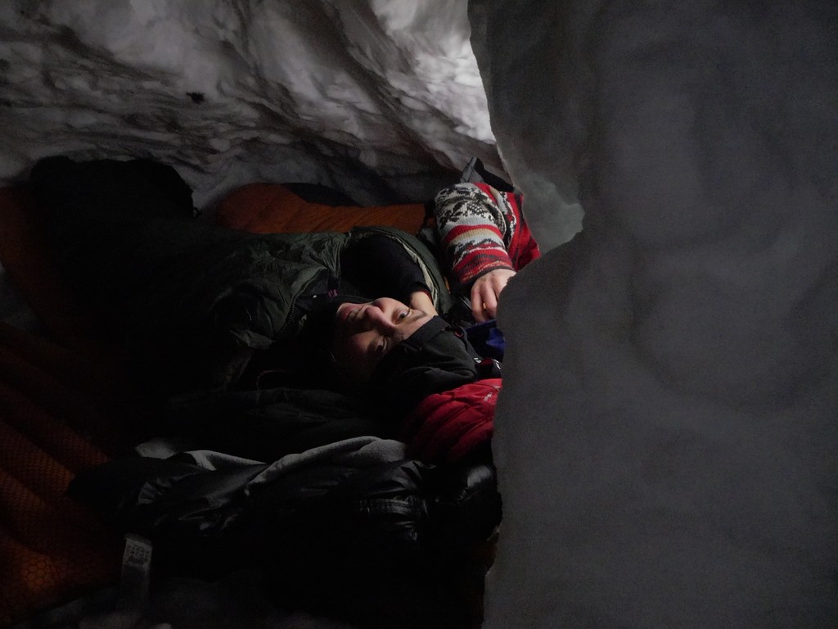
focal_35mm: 28
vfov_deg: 49.7
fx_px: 678
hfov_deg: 63.4
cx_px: 419
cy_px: 314
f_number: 4
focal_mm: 14
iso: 6400
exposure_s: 1/50
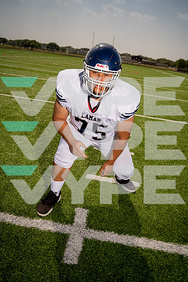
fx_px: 227
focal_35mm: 29
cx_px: 94
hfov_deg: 45.0
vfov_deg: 63.7
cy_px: 141
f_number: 4.5
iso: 100
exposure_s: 1/1250
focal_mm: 29
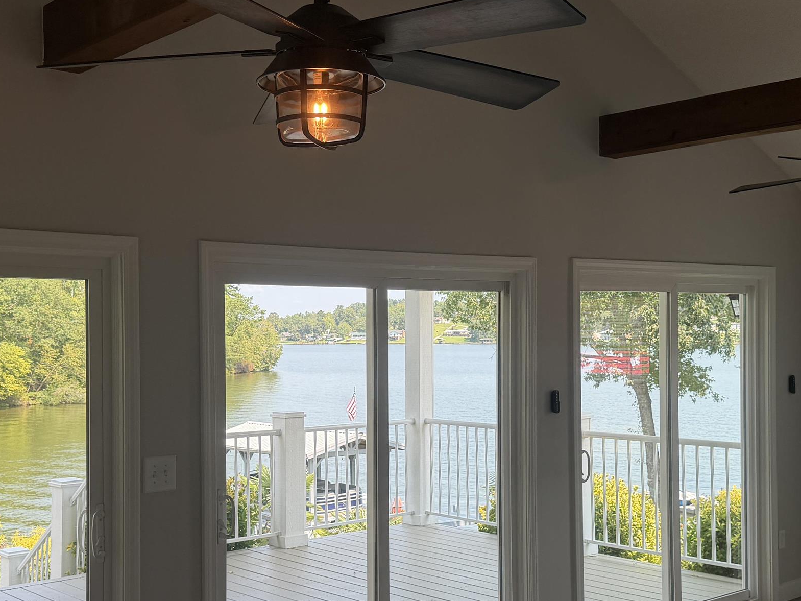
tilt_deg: -0.1
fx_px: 1088
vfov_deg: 30.8
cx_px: 362
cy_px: 346
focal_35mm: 47
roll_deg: +0.4
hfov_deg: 40.4
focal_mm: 6.76
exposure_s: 1/571
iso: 80
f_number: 1.78
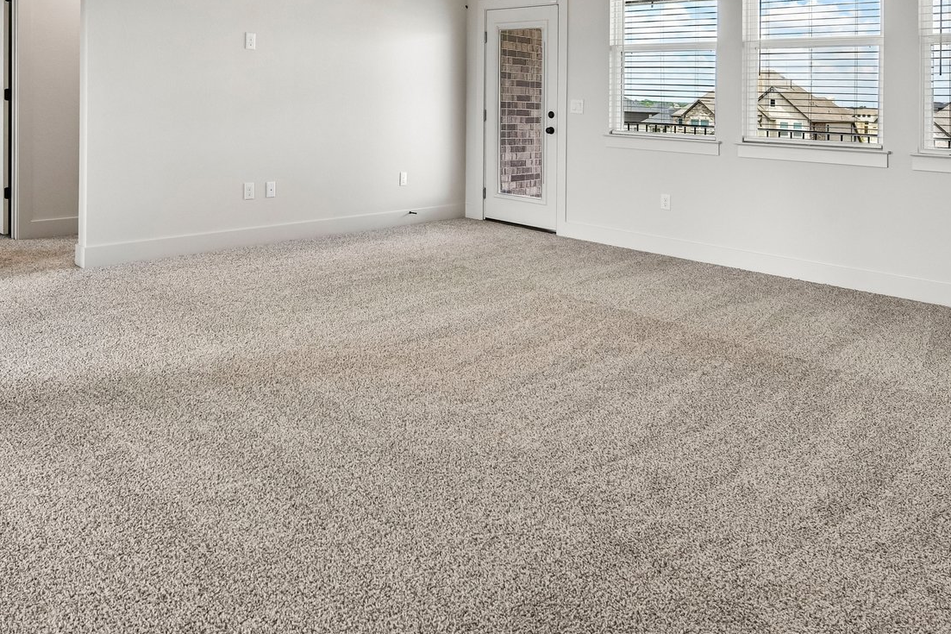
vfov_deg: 46.4
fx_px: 687
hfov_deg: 68.8
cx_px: 384
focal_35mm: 26
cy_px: 110
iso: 180
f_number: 8
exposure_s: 1/15
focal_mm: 14
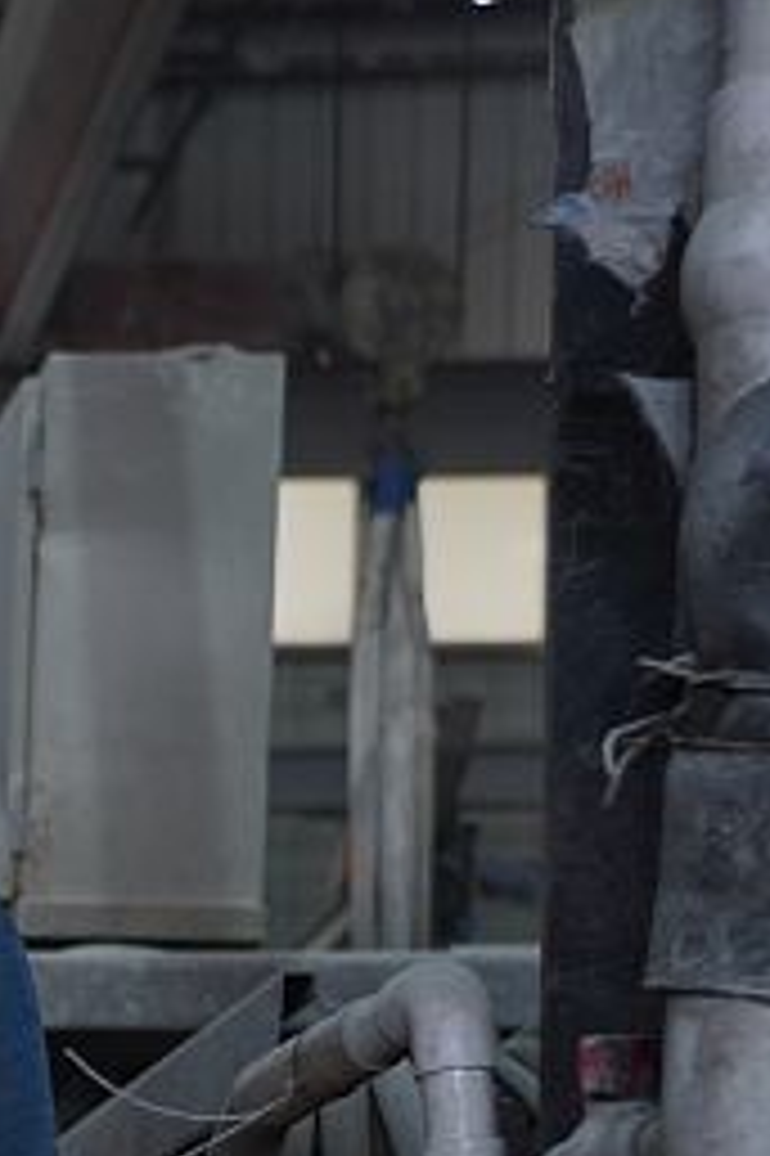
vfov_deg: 13.5
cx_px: -1279
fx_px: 4658
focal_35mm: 145
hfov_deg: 8.4
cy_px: 1601
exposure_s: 1/40
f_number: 4
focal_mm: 31
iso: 100
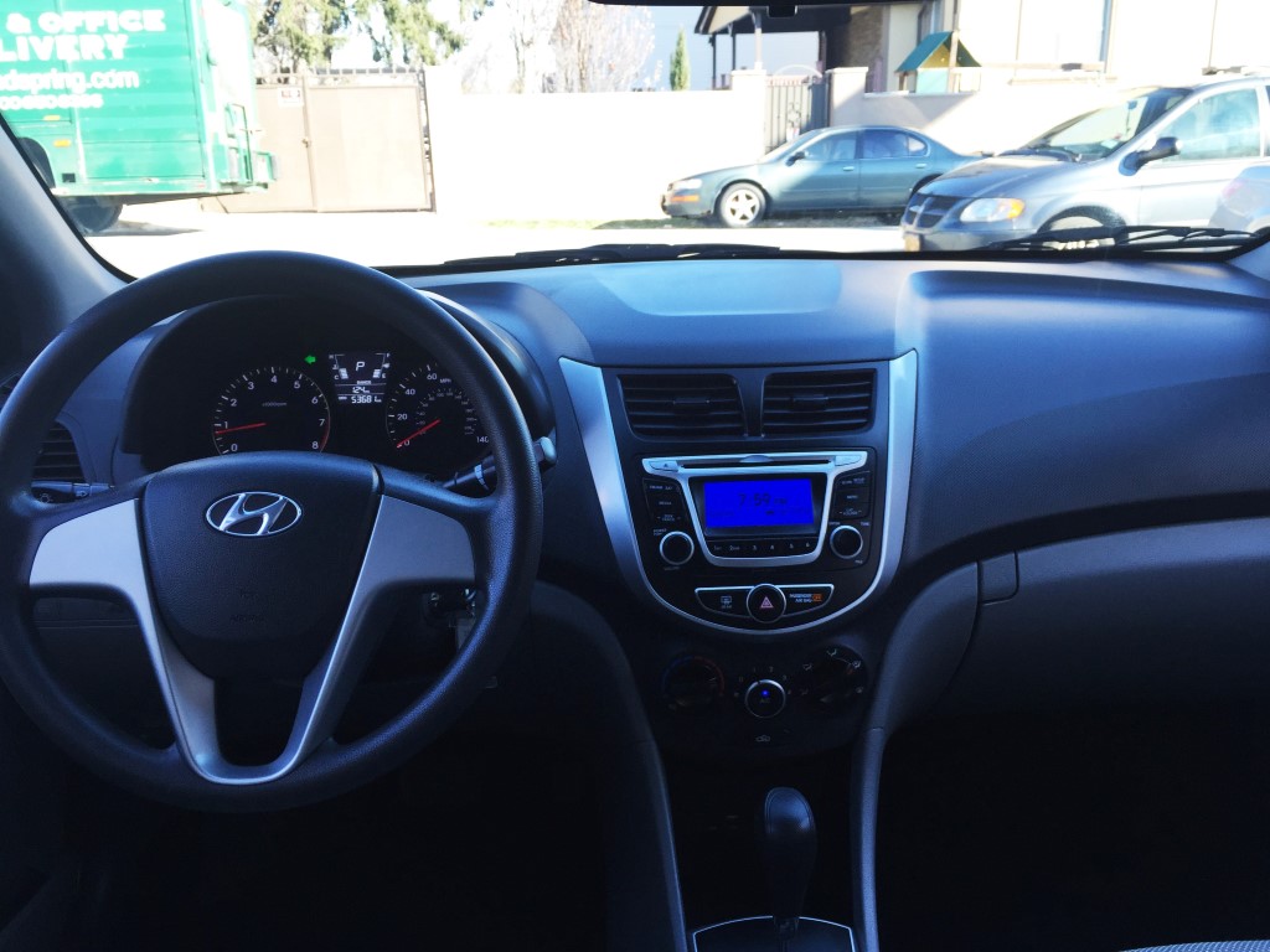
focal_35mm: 29
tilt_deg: -15.9
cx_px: 635
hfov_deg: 61.7
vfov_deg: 48.2
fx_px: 1064
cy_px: 476
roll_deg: +1.1
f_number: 2.2
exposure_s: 1/124
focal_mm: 4.15
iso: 32
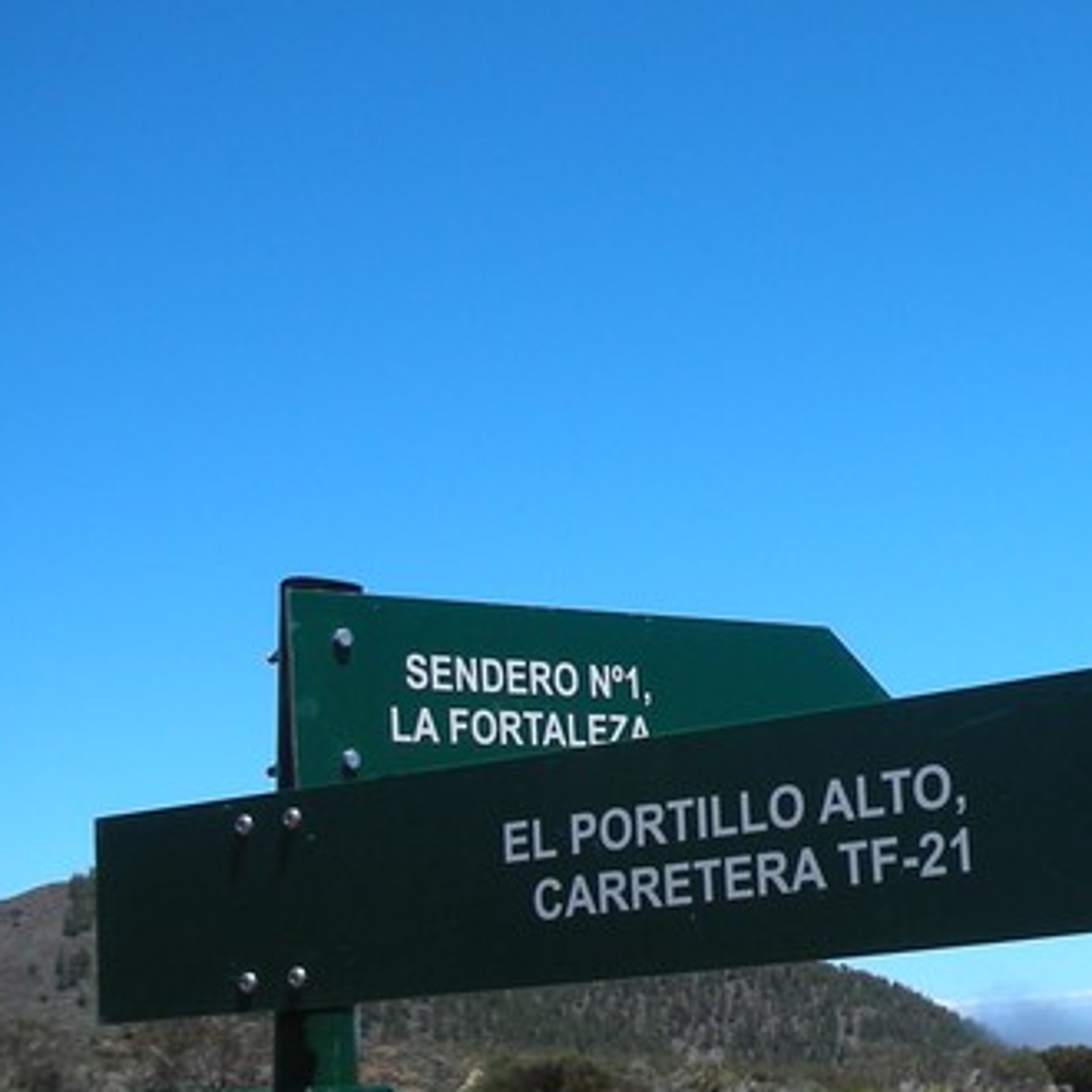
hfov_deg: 22.8
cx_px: 857
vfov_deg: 23.1
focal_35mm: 75
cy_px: 500
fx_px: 2677
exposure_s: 1/130
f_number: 8.5
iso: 50
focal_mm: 5.8
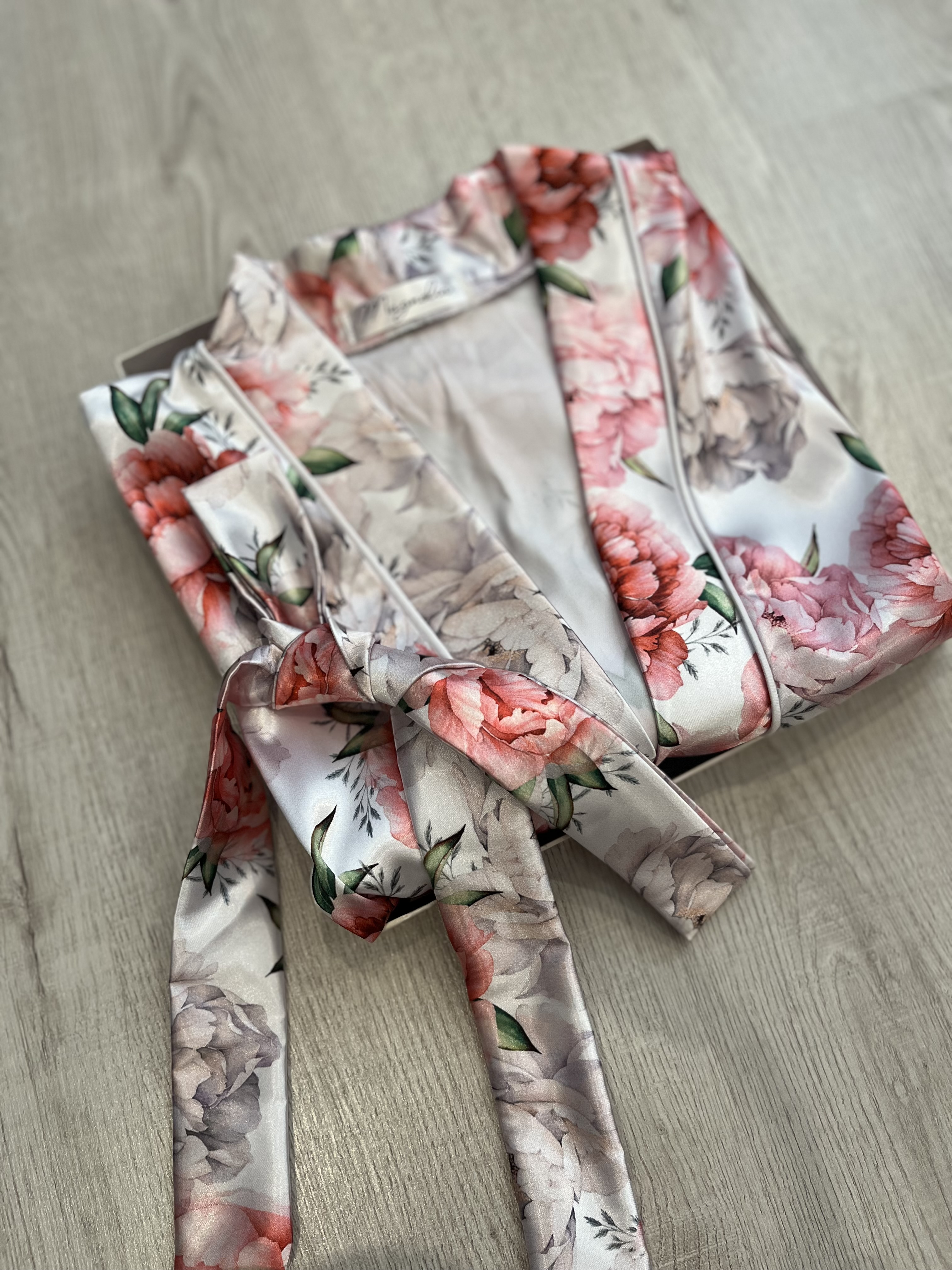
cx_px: 476
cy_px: 635
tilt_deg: -73.9
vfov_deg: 67.3
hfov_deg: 53.1
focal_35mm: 26
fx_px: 953
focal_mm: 5.1
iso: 125
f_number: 1.6
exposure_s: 1/109
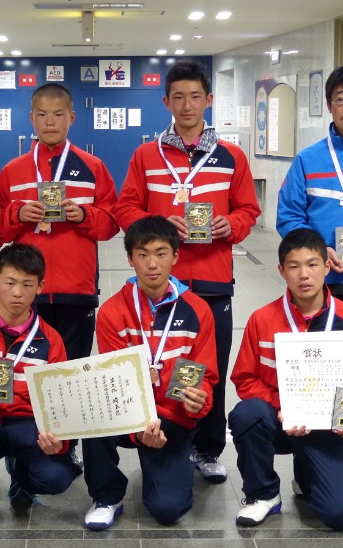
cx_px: 79
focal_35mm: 78
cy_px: 274
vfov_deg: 26.5
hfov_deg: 16.6
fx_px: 1166
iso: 400
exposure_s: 1/25
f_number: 2.8
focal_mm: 9.9
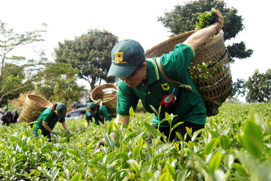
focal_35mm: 52
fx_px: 395
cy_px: 90
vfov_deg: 25.7
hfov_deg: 37.9
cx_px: 136
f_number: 4
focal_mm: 35
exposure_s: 1/4000
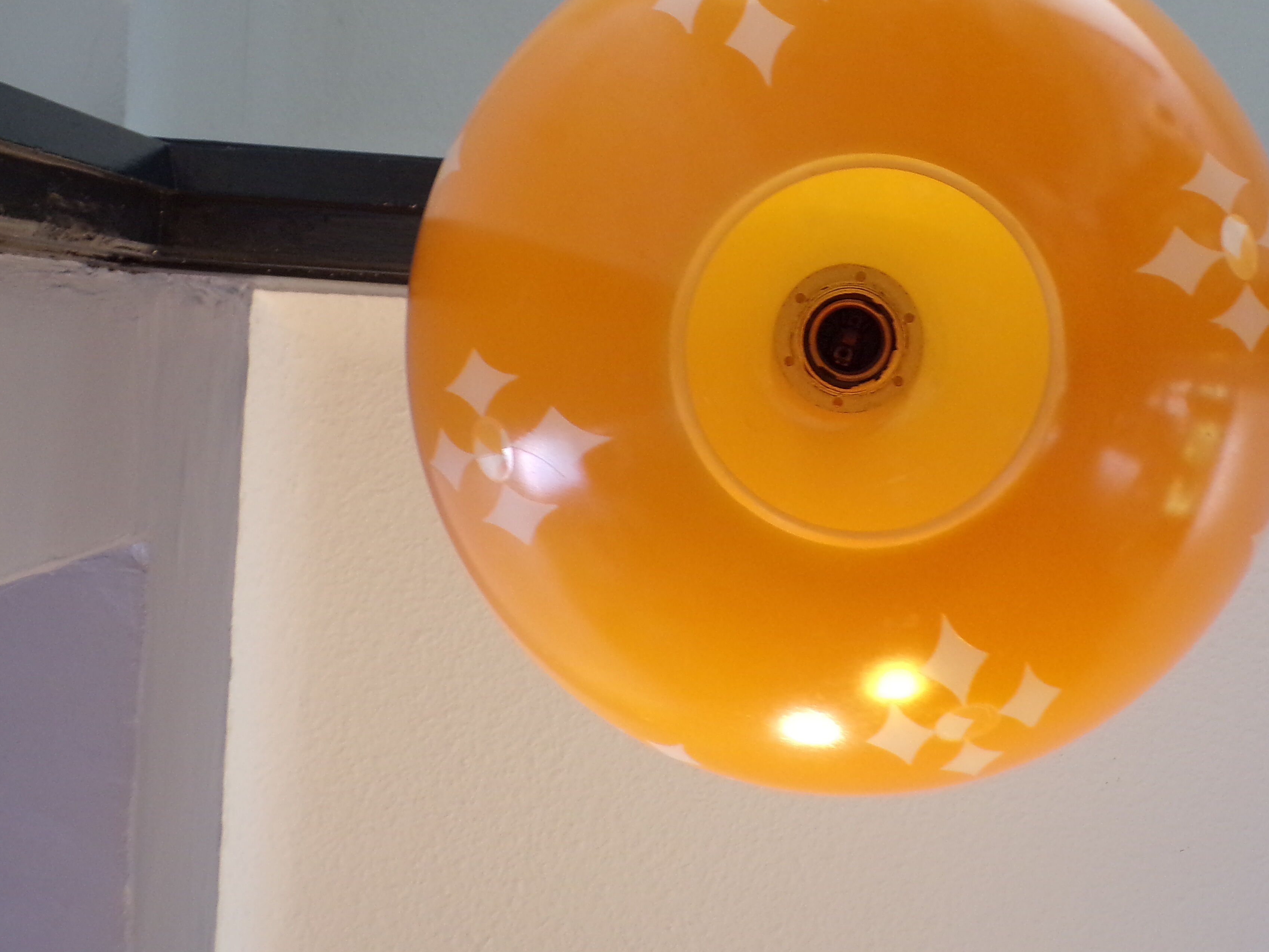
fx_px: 2090
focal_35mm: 57
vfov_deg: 25.6
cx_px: 816
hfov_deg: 33.6
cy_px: 391
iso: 200
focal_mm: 7.6
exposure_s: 1/20
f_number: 3.4
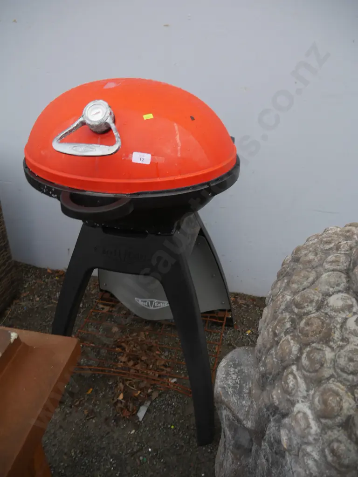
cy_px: 238
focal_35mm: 28
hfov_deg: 49.7
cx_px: 179
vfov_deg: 63.4
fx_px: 386
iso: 200
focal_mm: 14
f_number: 4
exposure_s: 1/125
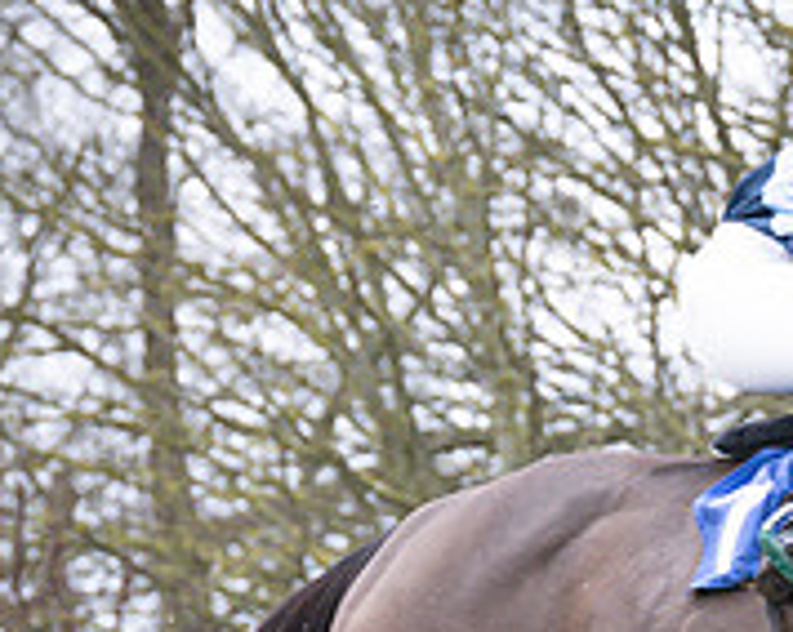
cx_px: 437
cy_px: 650
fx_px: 8885
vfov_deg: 4.1
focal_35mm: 379
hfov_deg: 5.1
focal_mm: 70
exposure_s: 1/1600
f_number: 2.8
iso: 400
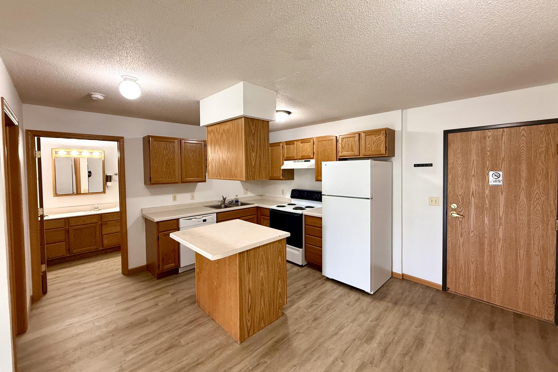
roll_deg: +0.9
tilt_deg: -1.2
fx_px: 232
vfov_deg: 77.3
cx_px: 287
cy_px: 177
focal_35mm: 15
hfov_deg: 100.4
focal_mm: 2.22
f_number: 2.2
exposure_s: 1/60
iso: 250
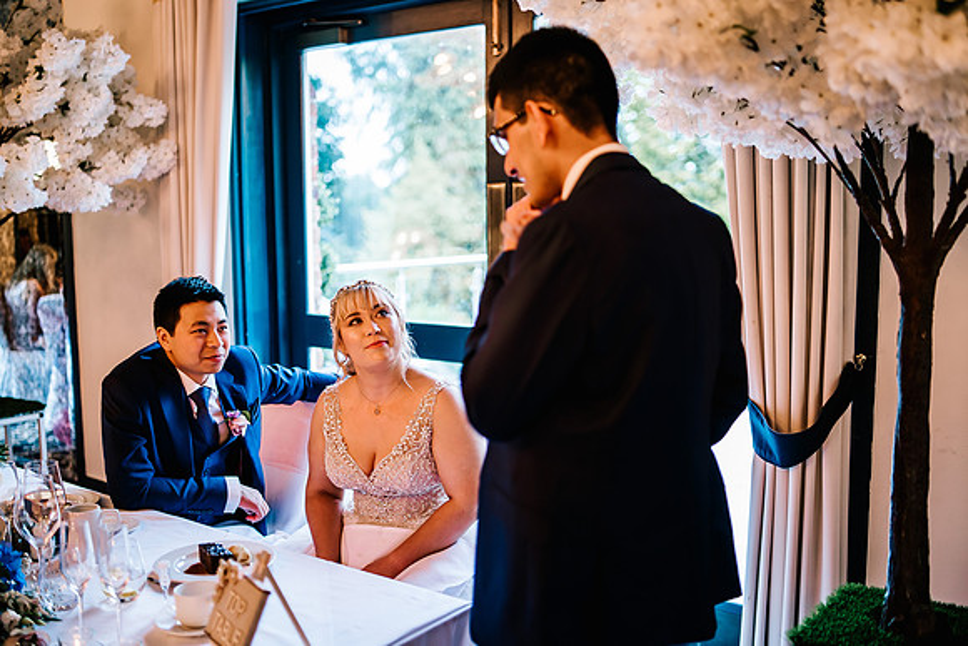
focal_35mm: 36
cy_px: 323
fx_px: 968
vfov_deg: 36.9
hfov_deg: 53.2
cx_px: 484
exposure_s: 1/250
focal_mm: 35
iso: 800
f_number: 1.4
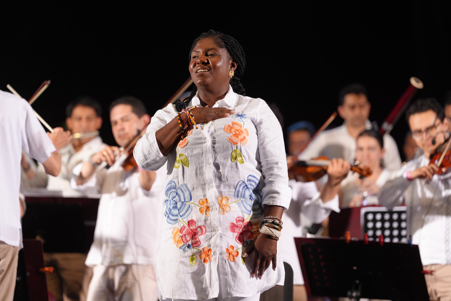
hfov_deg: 13.6
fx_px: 1892
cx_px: 226
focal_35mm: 151
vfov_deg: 9.1
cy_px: 150
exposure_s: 1/250
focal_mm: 151
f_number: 2.8
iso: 320
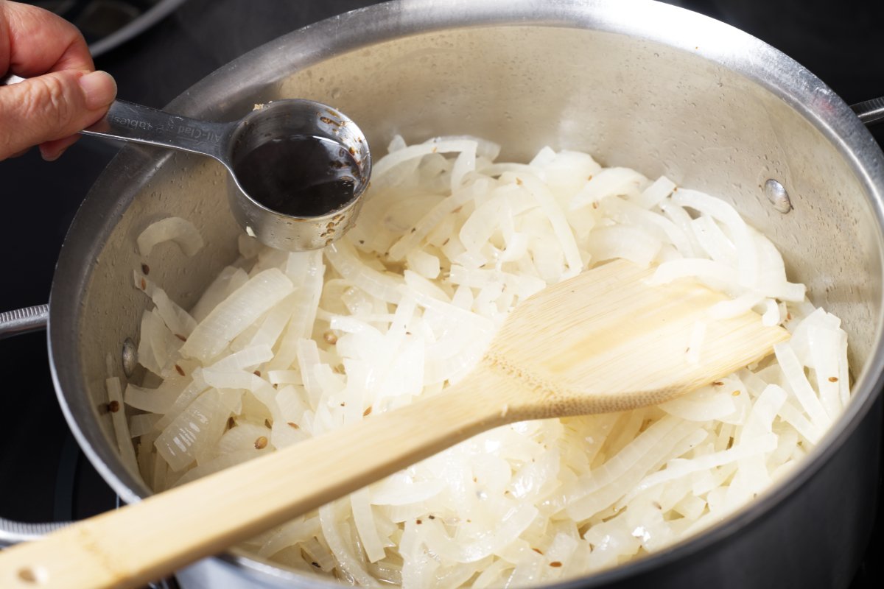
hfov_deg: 28.8
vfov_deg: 19.5
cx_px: 442
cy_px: 294
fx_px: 1719
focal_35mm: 70
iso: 100
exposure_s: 1/80
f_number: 6.3
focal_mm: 70
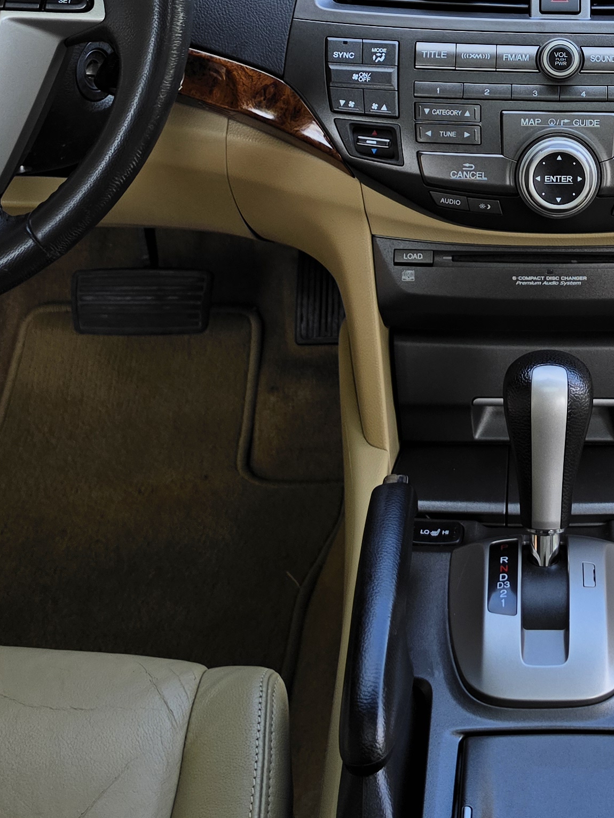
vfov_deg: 30.3
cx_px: 594
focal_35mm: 60
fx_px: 1419
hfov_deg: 23.5
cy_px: 29
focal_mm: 6.5
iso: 20
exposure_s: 1/359
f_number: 1.4
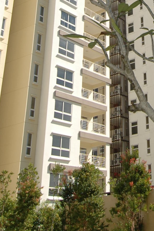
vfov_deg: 30.3
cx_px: 152
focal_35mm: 61
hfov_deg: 21.5
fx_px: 392
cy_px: -6
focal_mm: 12
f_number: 8
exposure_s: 1/500
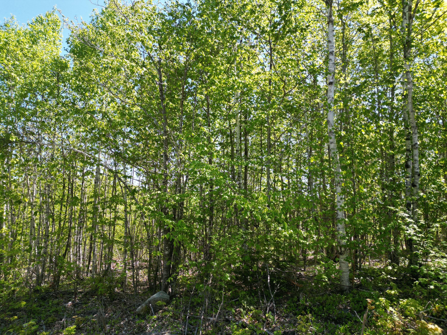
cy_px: 168
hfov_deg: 71.6
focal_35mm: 24
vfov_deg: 56.8
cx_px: 224
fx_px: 310
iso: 130
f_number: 1.7
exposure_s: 1/1000
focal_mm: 6.72
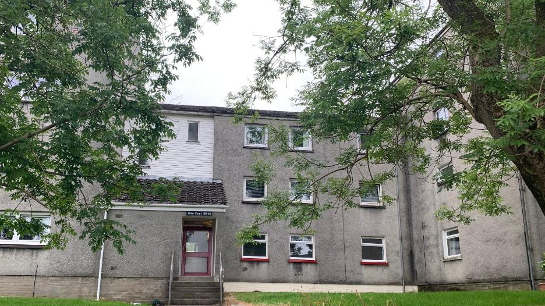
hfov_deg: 62.5
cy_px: 194
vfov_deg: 37.5
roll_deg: -0.1
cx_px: 247
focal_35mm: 31
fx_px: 448
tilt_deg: +13.0
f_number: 1.8
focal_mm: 4.25
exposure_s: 1/144
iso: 25
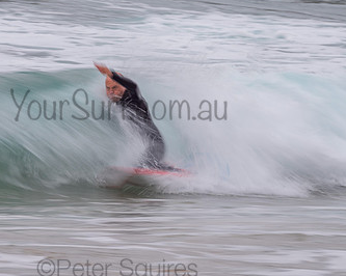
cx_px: 118
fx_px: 10275
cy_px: 99
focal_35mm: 1004
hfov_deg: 1.9
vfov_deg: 1.5
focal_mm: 500
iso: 64
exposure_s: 1/15
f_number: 16
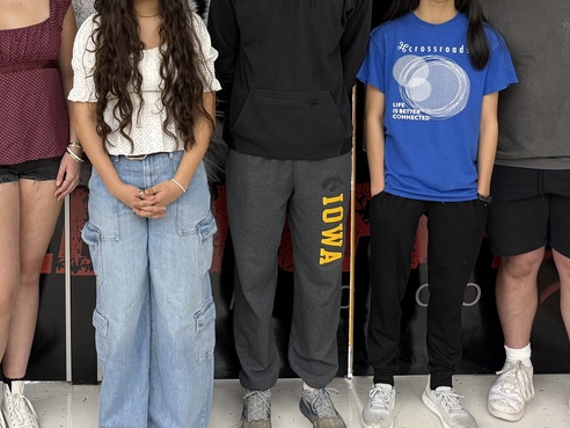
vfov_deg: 27.8
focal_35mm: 50
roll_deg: +1.3
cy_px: 23
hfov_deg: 36.9
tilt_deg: -7.3
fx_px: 823
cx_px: 115
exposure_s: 1/67
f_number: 1.78
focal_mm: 6.76
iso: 200
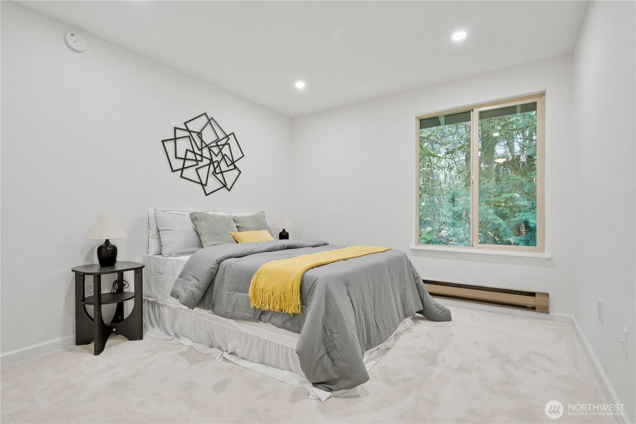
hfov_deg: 93.3
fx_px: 300
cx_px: 318
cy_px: 212
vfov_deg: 70.4
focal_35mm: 17
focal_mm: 17
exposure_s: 1/3.33
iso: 400
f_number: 9
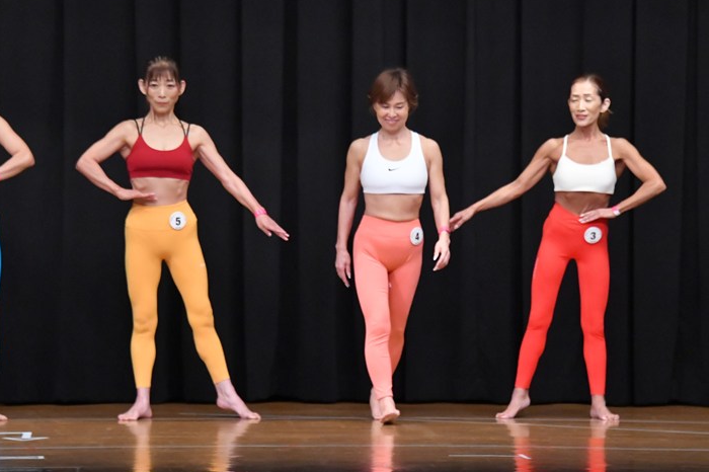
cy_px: 238
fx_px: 4901
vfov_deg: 5.5
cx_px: 340
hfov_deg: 8.3
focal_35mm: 249
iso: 8000
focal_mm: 150
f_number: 5.6
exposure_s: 1/400
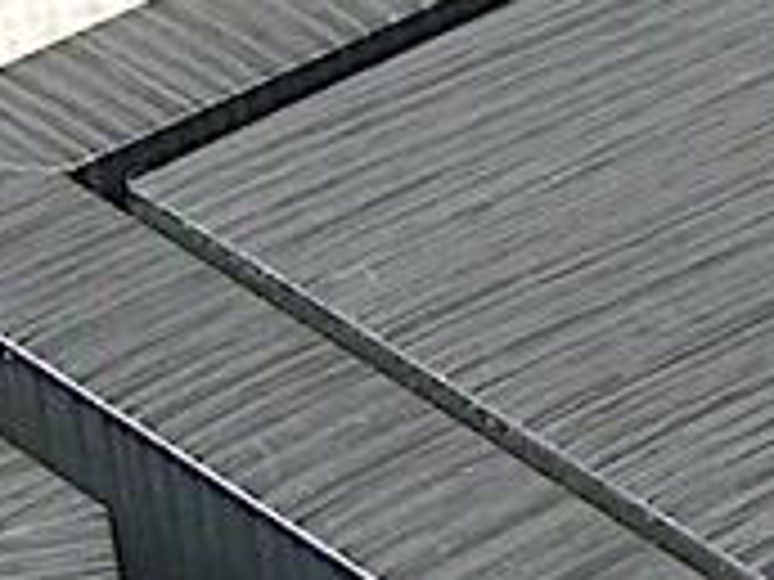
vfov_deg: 4.4
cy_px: 382
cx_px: 1840
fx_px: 7625
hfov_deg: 5.6
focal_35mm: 341
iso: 200
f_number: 4.3
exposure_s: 1/4
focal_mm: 10.9
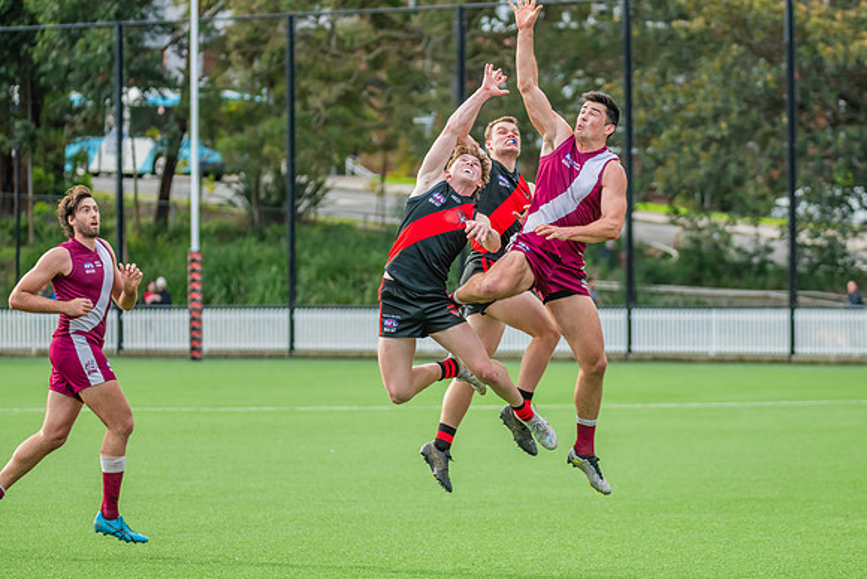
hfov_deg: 10.7
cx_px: 490
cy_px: 327
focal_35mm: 192
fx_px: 4632
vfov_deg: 7.1
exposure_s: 1/1250
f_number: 5
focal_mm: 170
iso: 800
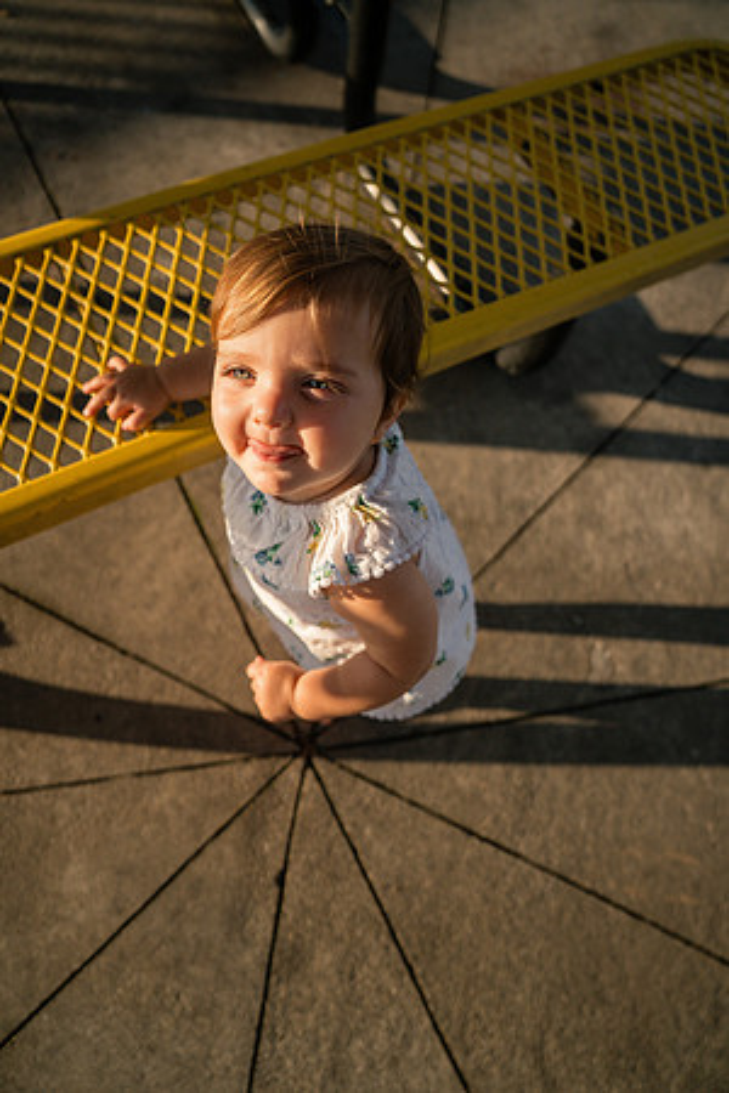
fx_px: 729
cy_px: 546
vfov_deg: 73.7
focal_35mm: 24
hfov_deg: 53.1
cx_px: 364
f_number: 2.8
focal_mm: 24
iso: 250
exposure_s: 1/4000
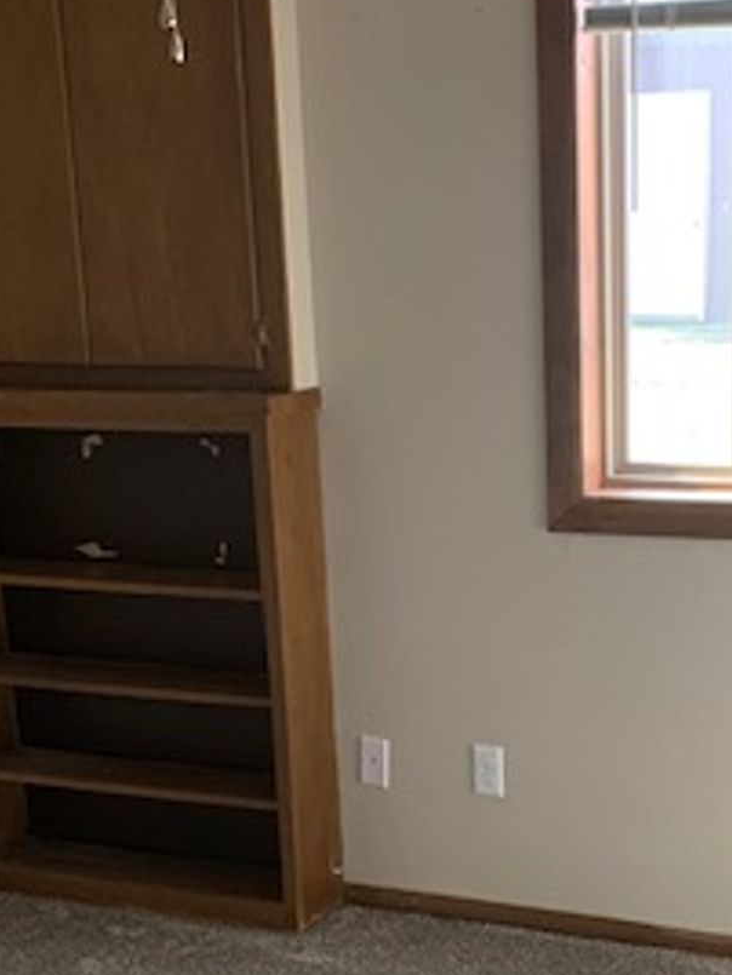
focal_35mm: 62
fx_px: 1748
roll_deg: +1.1
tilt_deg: -16.6
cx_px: 559
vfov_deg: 30.3
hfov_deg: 23.4
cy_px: 797
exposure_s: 1/96
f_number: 1.8
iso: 100
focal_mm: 4.25
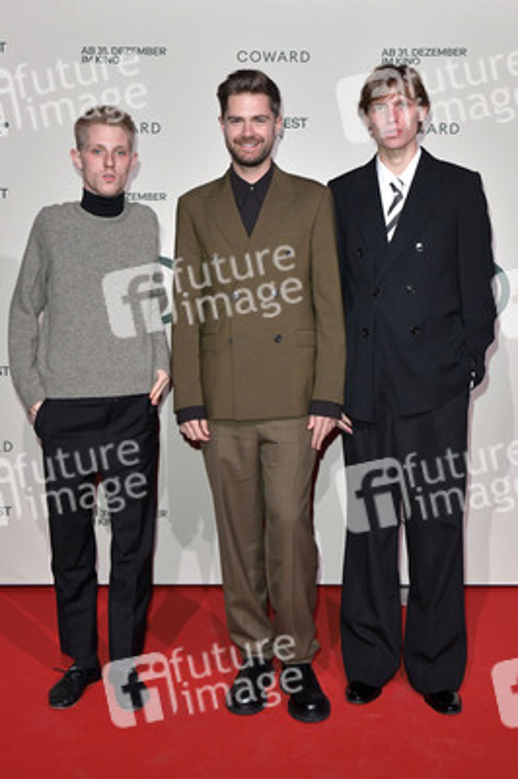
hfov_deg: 35.0
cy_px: 390
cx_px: 259
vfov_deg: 50.7
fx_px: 822
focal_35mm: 38
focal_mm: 38
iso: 2500
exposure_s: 1/250
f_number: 6.3
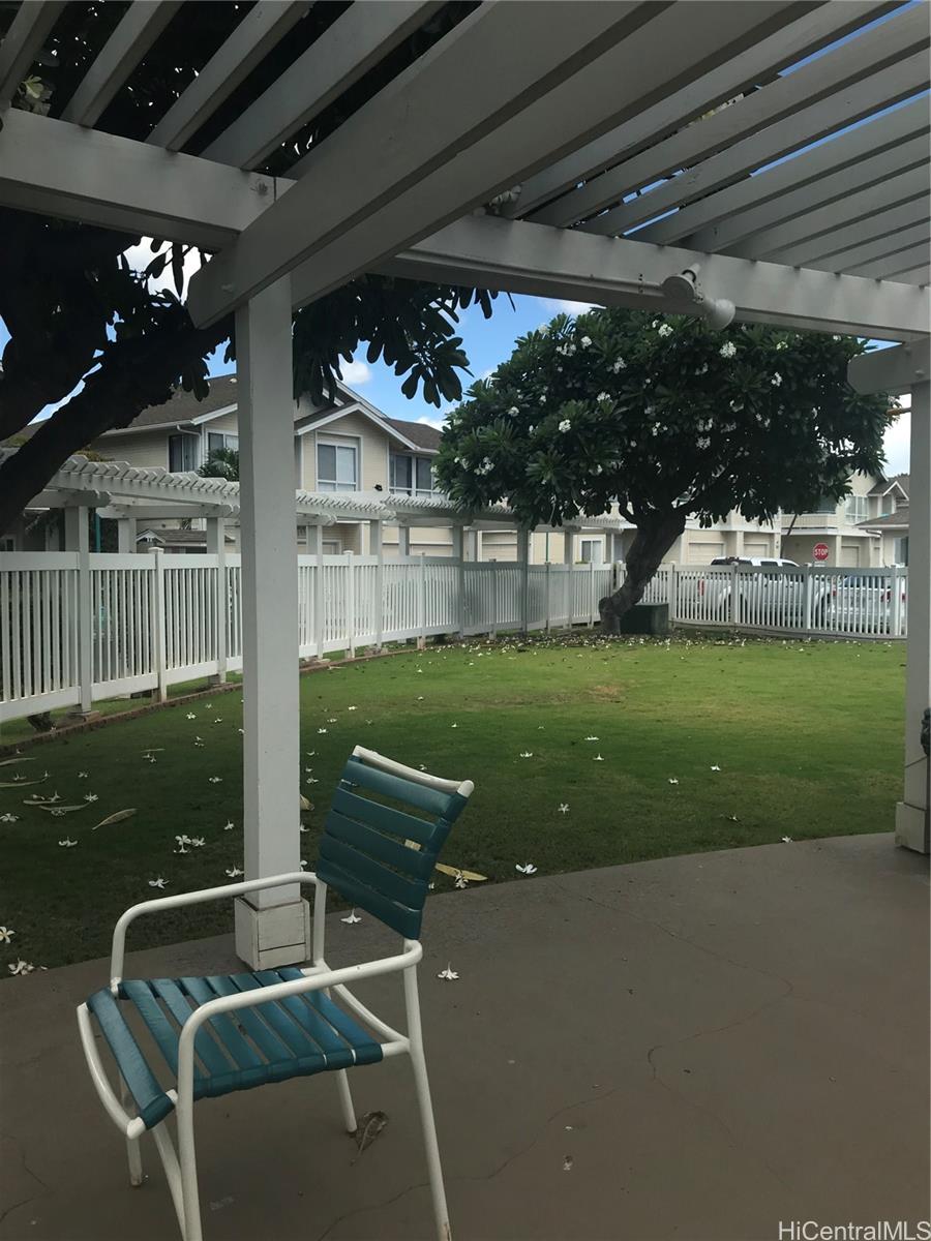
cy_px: 620
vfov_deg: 63.4
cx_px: 466
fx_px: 1004
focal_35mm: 28
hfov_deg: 49.7
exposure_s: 1/1546
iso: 20
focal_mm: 3.99
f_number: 1.8
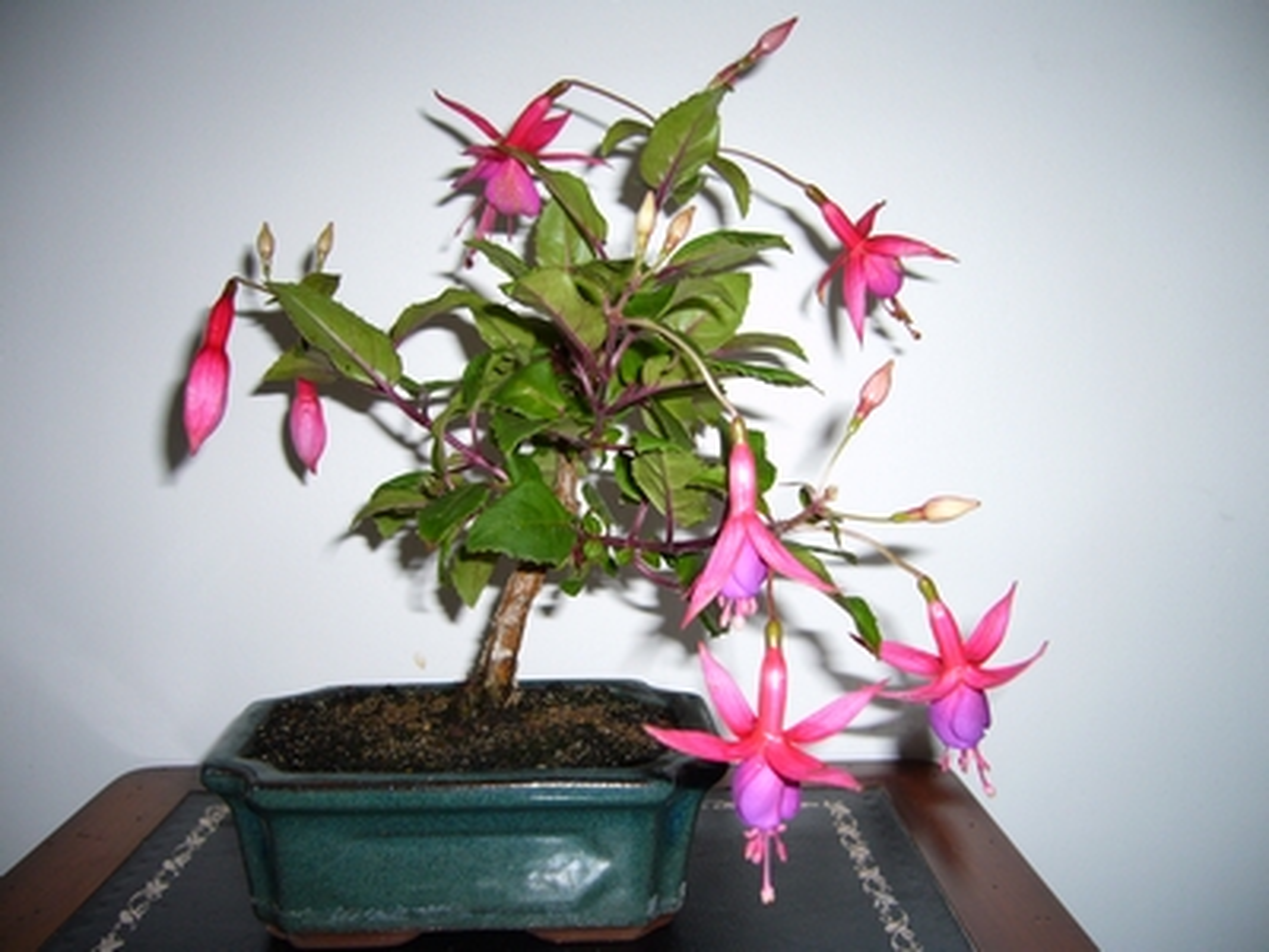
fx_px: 1283
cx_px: 634
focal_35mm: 35
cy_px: 476
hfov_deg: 52.6
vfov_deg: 40.7
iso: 100
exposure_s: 1/30
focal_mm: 5.8
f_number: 2.8
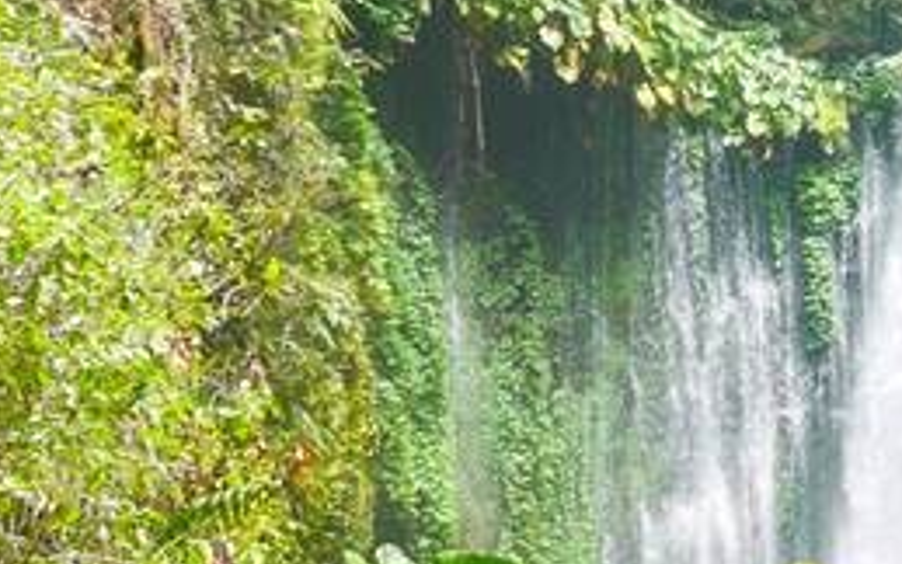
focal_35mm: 157
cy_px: -350
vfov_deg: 8.1
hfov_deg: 12.9
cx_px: 1195
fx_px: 3860
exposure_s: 1/250
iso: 200
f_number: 2.8
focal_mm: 15
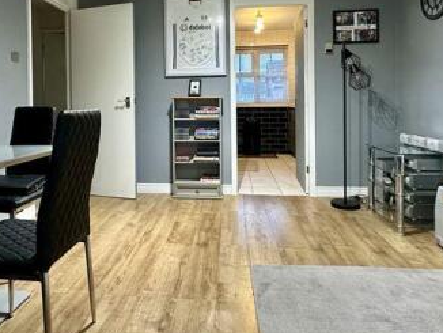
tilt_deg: -0.4
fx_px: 320
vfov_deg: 53.6
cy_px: 105
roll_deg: +1.1
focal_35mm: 25
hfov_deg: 69.1
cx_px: 194
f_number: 2.2
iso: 640
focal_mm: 2.22
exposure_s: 1/60
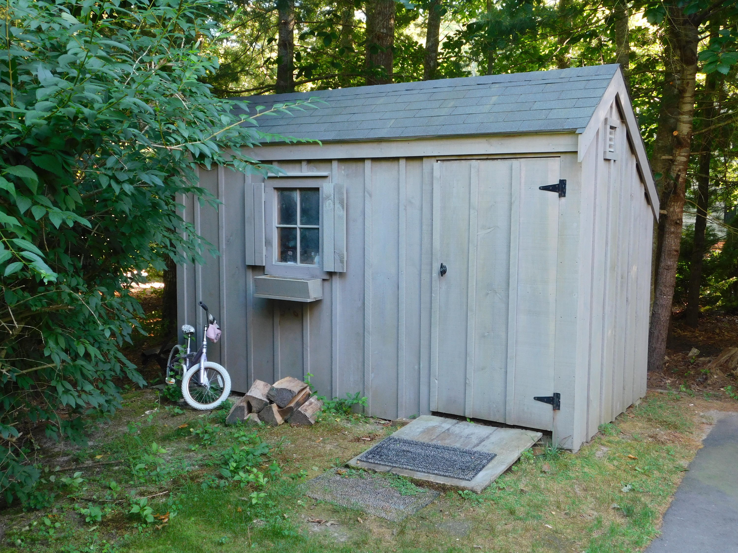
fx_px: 768
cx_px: 369
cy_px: 276
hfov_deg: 51.4
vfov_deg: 39.7
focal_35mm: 36
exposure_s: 1/30
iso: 180
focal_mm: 6.3
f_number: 3.5
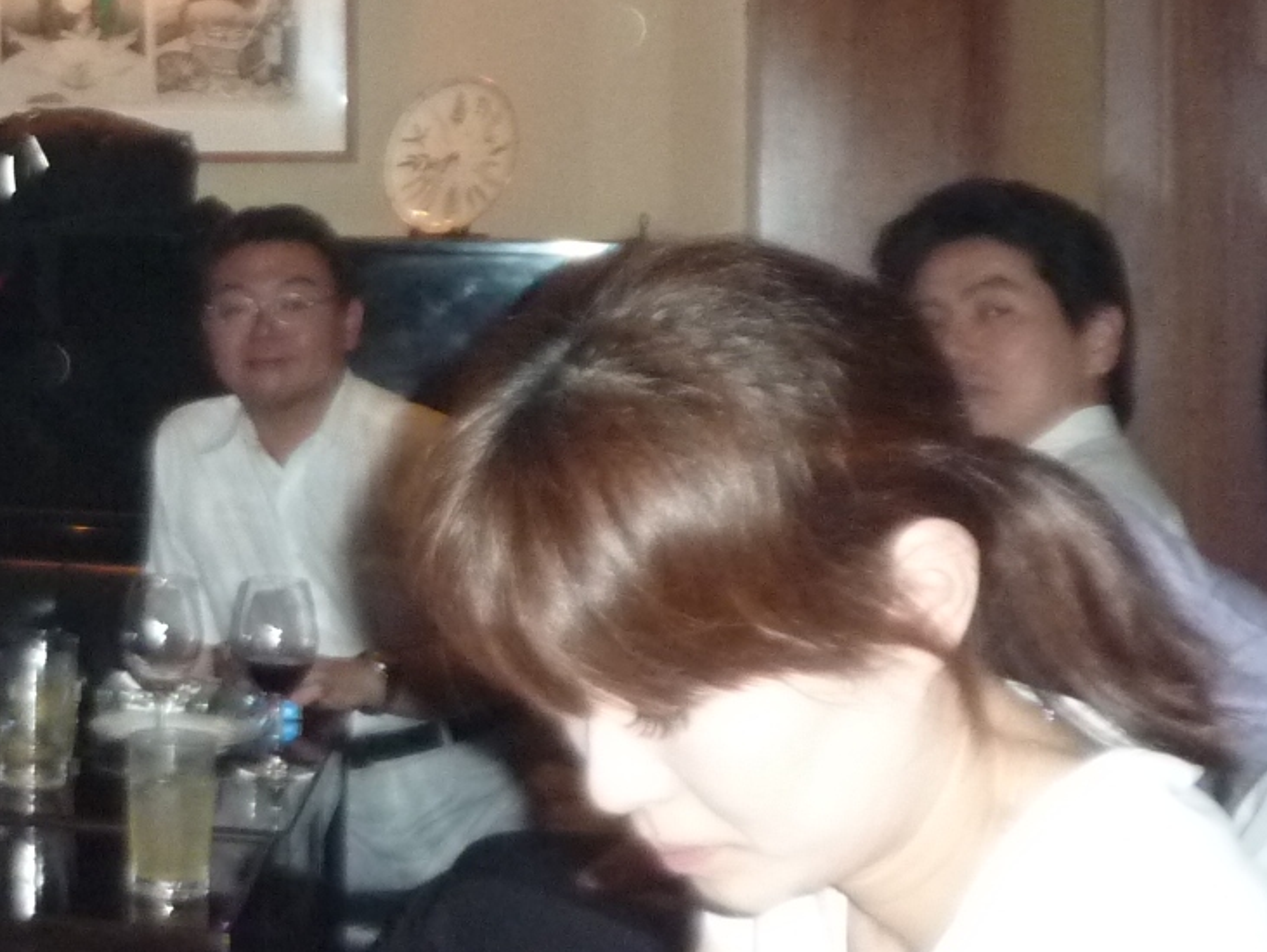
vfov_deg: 20.7
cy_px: 121
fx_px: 2563
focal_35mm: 70
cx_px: -173
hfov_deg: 25.5
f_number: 3.3
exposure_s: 1/30
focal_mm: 4.1
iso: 400
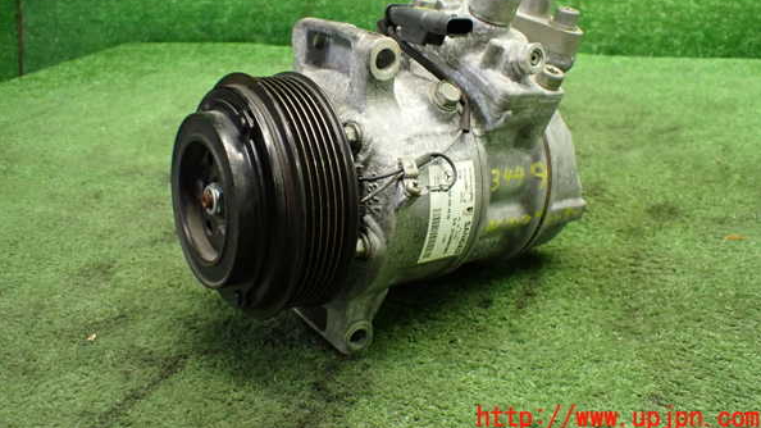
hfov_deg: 59.5
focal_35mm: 33
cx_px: 382
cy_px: 146
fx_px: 666
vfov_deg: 35.3
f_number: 2.3
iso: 800
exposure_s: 1/100
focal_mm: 5.4
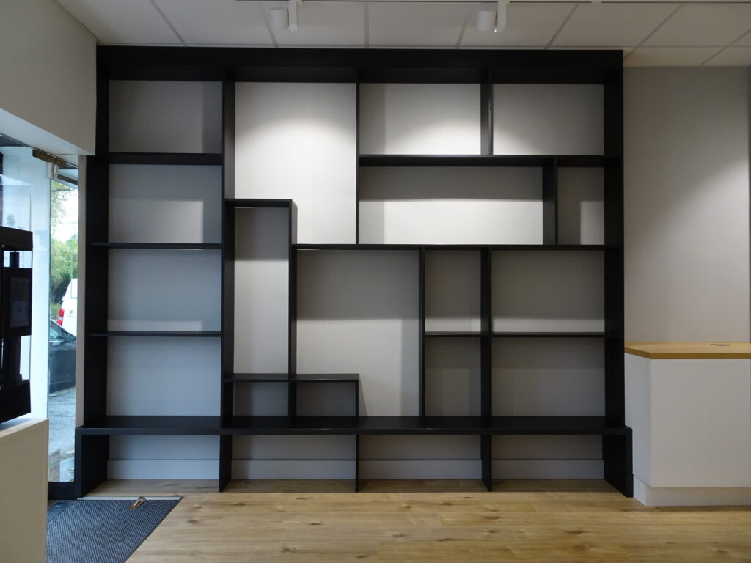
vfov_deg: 56.8
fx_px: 521
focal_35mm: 24
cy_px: 282
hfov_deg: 71.6
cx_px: 376
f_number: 3.5
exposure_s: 1/30
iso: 100
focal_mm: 4.1
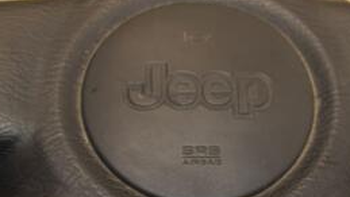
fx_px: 947
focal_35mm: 102
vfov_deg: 11.8
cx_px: 189
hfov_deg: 20.9
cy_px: 157
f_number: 5
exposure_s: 1/200
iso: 800
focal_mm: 28
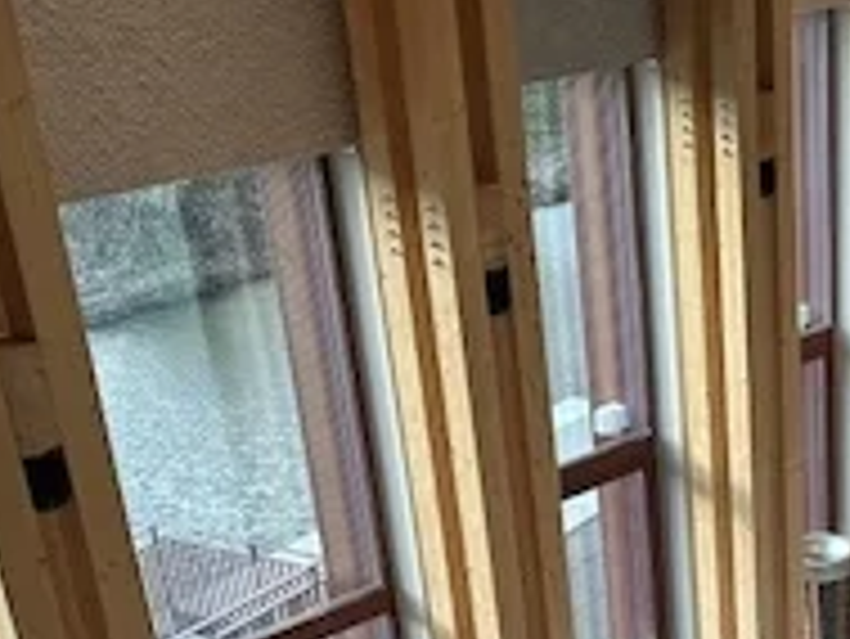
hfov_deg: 25.4
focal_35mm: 72
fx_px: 1769
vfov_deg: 19.1
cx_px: 897
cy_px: 803
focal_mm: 6.86
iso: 64
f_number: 1.78
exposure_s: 1/213
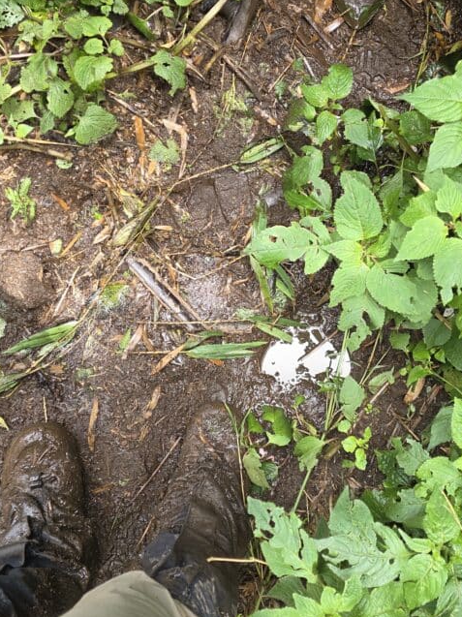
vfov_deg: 50.2
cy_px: 320
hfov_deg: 38.2
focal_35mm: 37
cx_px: 306
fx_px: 659
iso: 160
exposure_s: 1/180
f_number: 1.7
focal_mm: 6.3
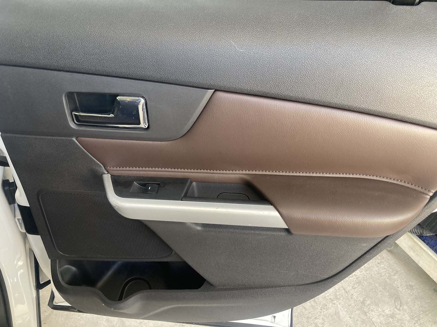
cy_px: 164
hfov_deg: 63.4
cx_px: 218
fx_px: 353
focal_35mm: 28
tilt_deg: -35.8
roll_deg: -6.6
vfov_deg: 49.7
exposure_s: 1/60
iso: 160
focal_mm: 3.99
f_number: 1.8
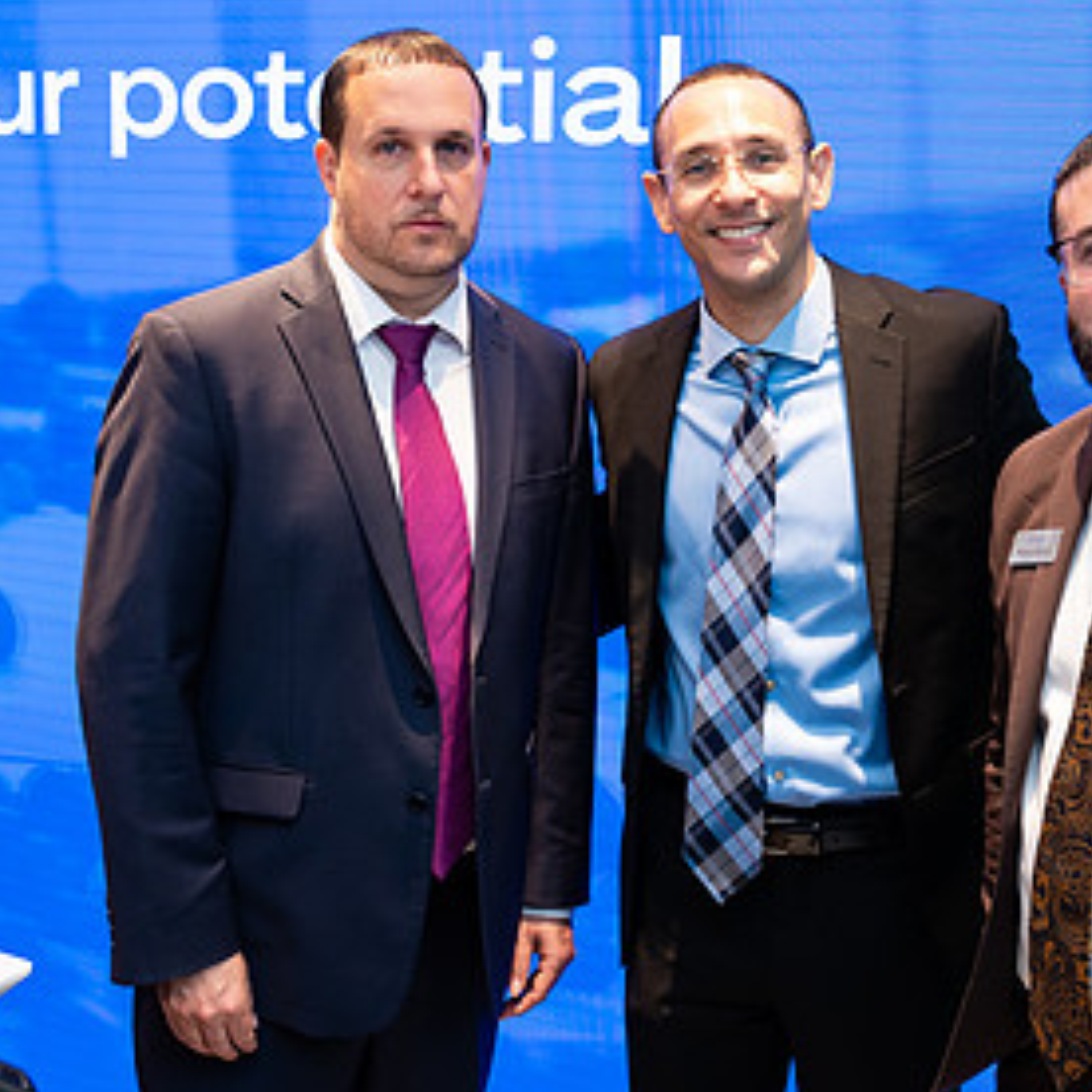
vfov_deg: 32.7
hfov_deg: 32.5
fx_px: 1856
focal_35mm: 52
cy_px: 436
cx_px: 742
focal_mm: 27
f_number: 4
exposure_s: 1/160
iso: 1000
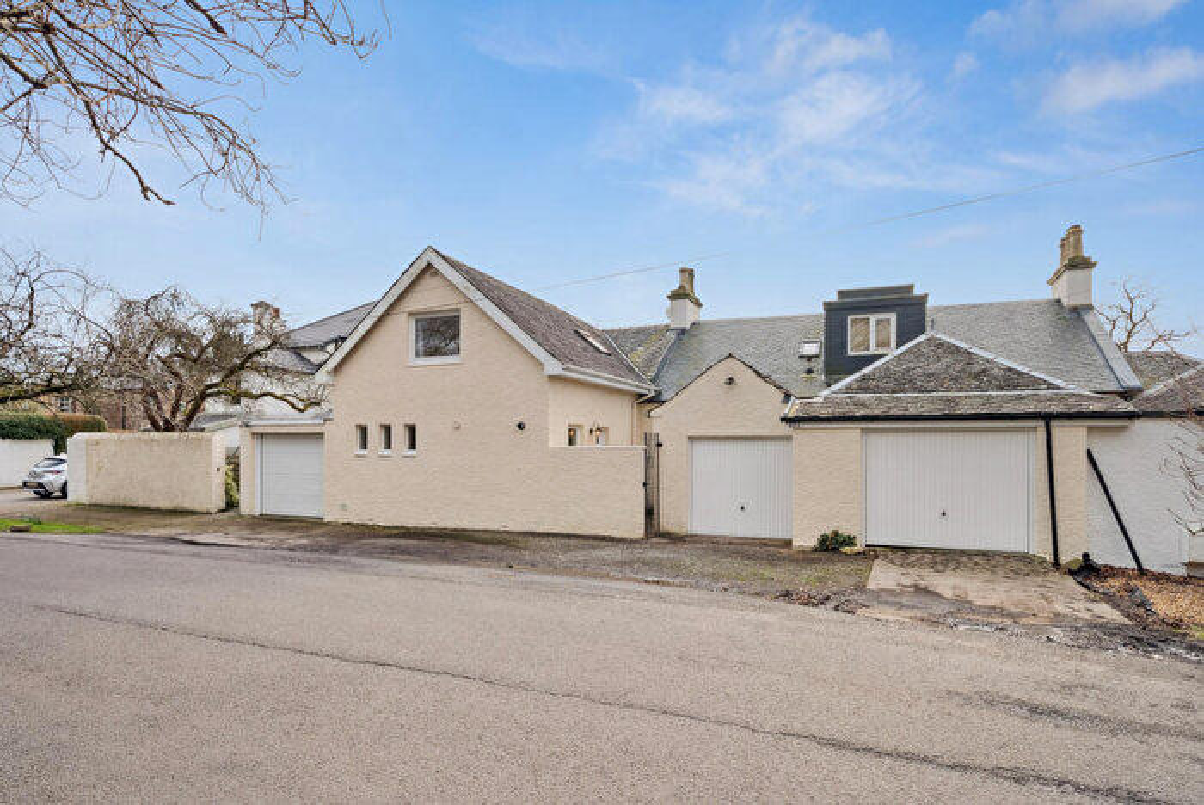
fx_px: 636
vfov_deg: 64.7
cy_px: 402
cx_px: 602
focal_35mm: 19
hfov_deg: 86.9
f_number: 8
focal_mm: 19
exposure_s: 1/100
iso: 80
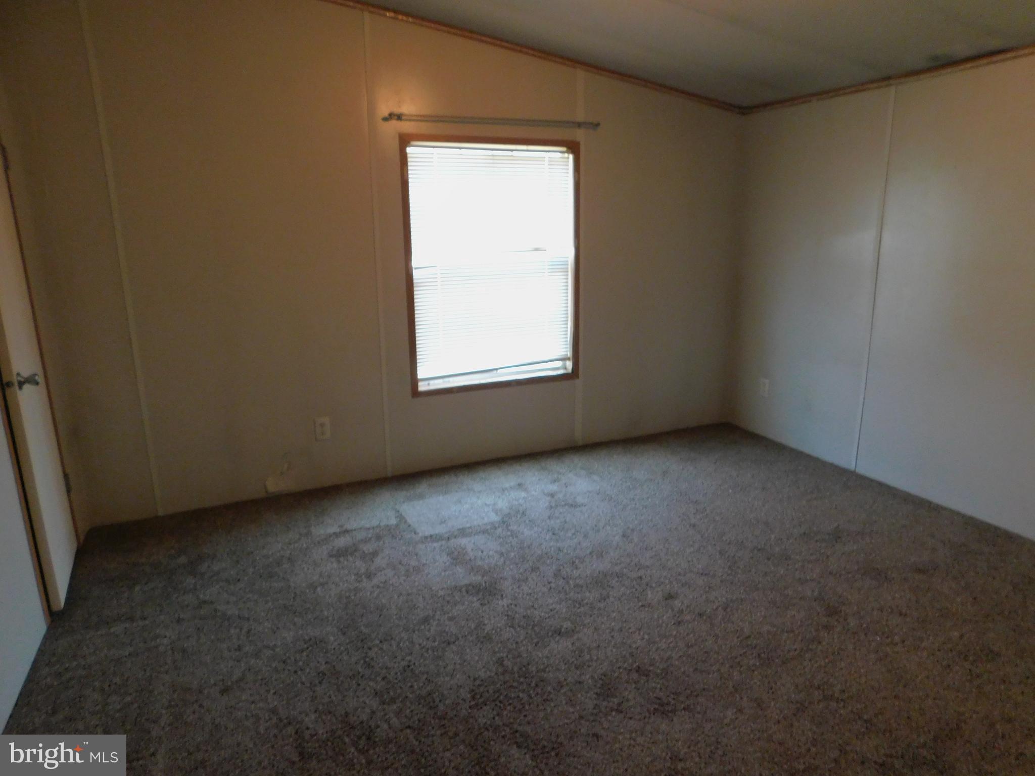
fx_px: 688
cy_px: 388
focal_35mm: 23
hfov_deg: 73.9
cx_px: 518
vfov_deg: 58.9
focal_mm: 4
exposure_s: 1/25
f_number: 3
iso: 400
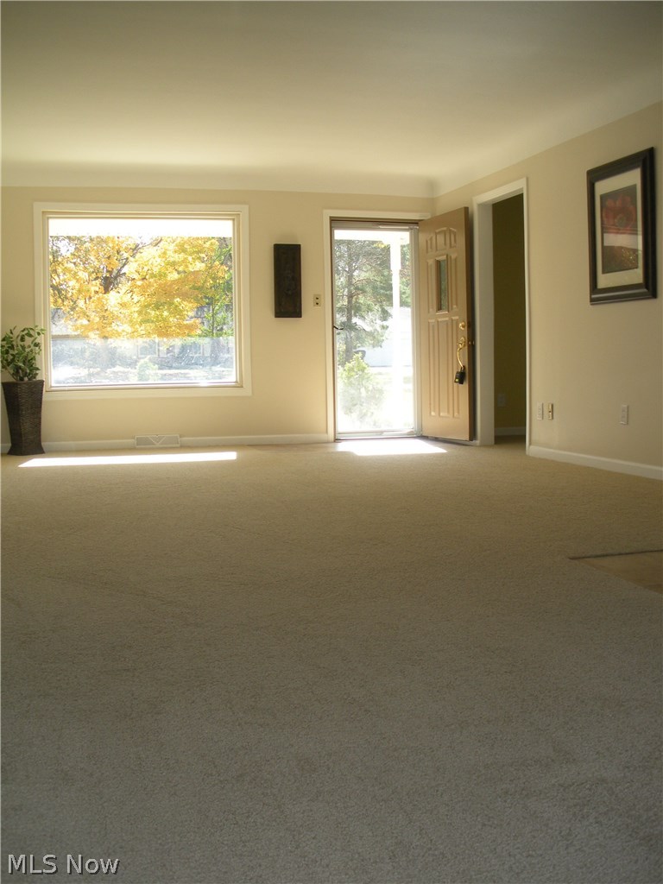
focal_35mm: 36
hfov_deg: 39.7
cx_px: 332
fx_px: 919
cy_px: 442
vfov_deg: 51.4
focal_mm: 6.3
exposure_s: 1/94
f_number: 3.5
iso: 88
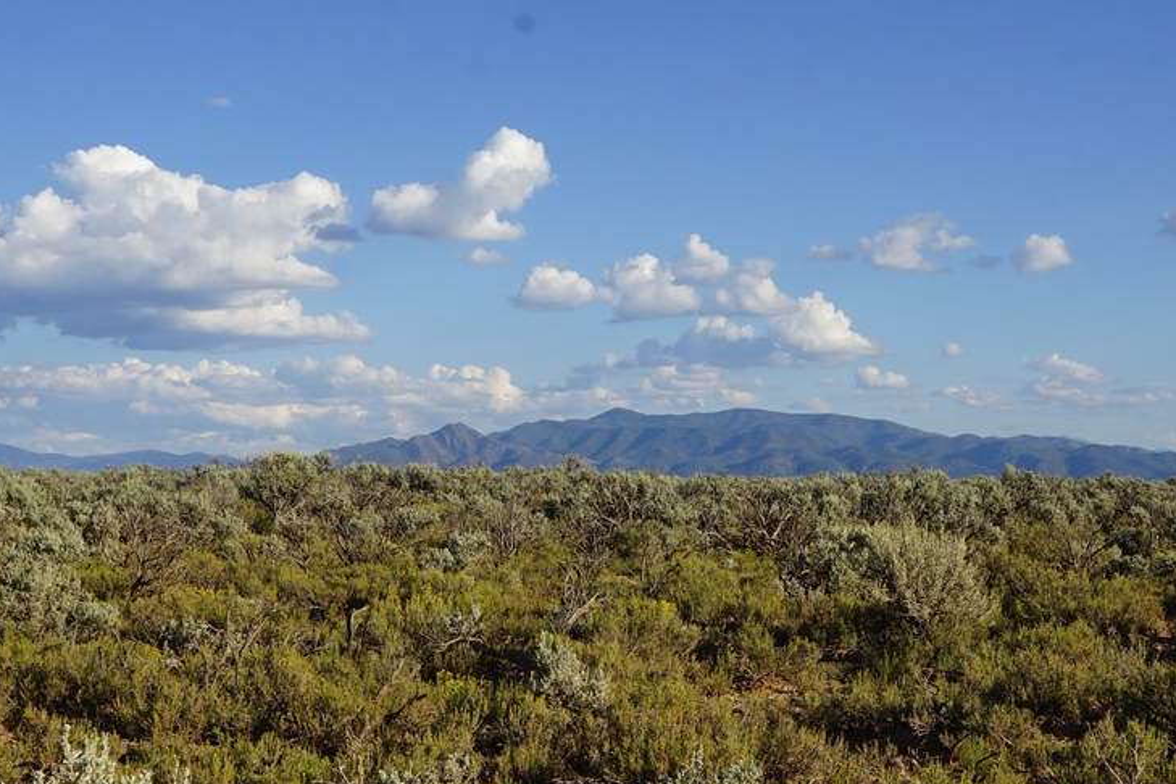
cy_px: 534
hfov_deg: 30.9
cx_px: 665
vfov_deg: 20.8
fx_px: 2123
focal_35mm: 65
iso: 100
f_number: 14
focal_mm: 25
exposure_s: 1/100
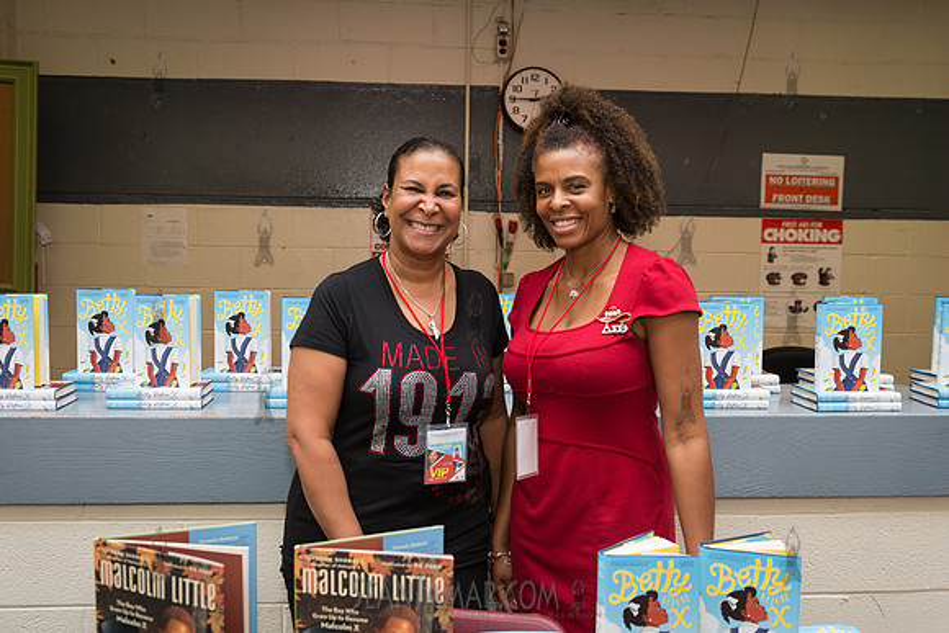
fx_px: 923
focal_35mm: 35
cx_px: 474
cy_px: 316
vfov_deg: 37.9
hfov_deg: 54.4
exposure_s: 1/500
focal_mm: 35
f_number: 4
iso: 500
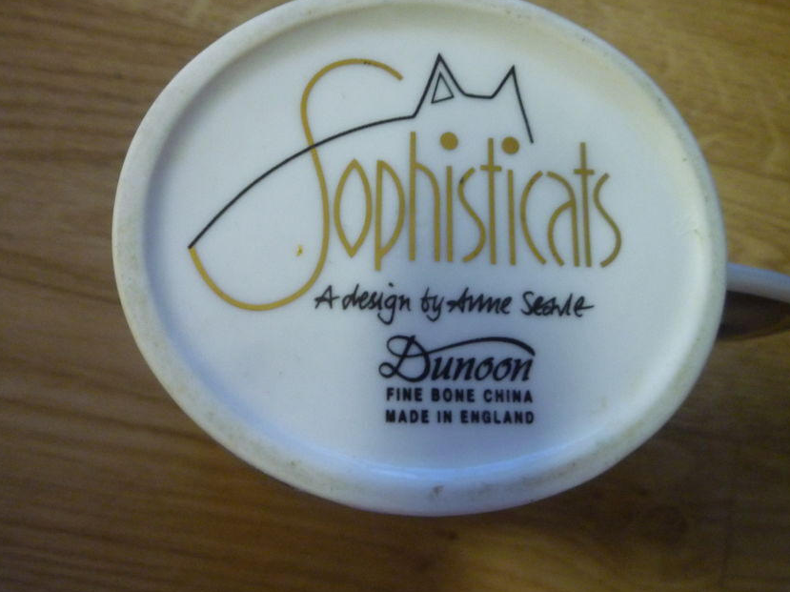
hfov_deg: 52.6
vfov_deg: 40.5
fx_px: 798
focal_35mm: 35
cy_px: 245
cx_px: 395
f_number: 3.3
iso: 400
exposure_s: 1/10
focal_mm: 5.2
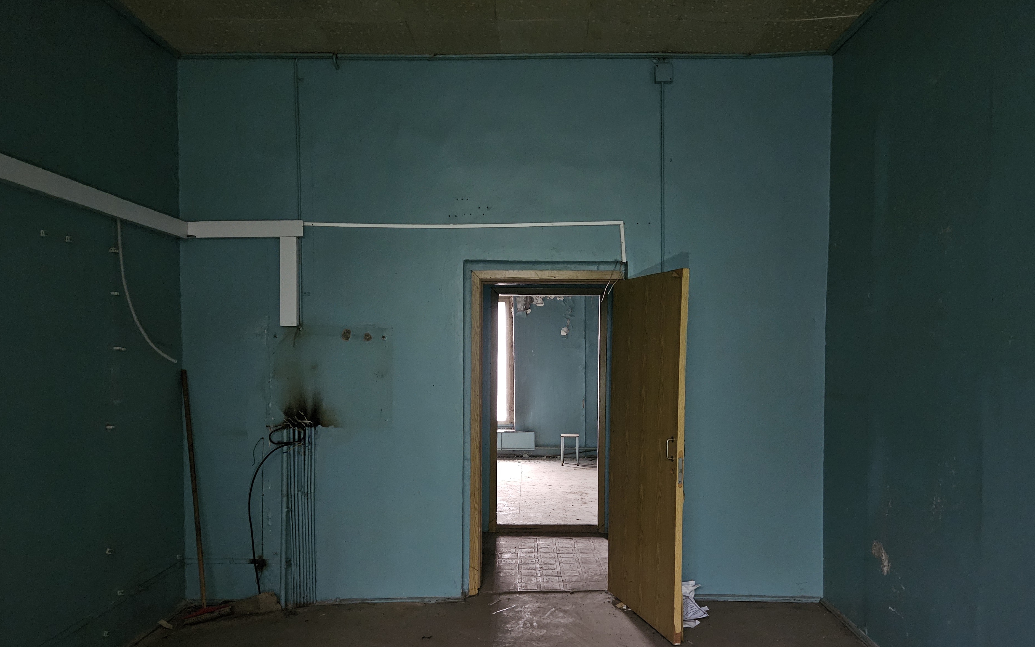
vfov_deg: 47.4
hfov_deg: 70.4
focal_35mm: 26
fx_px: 733
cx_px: 523
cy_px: 376
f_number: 1.8
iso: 1600
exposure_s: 1/25
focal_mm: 5.4
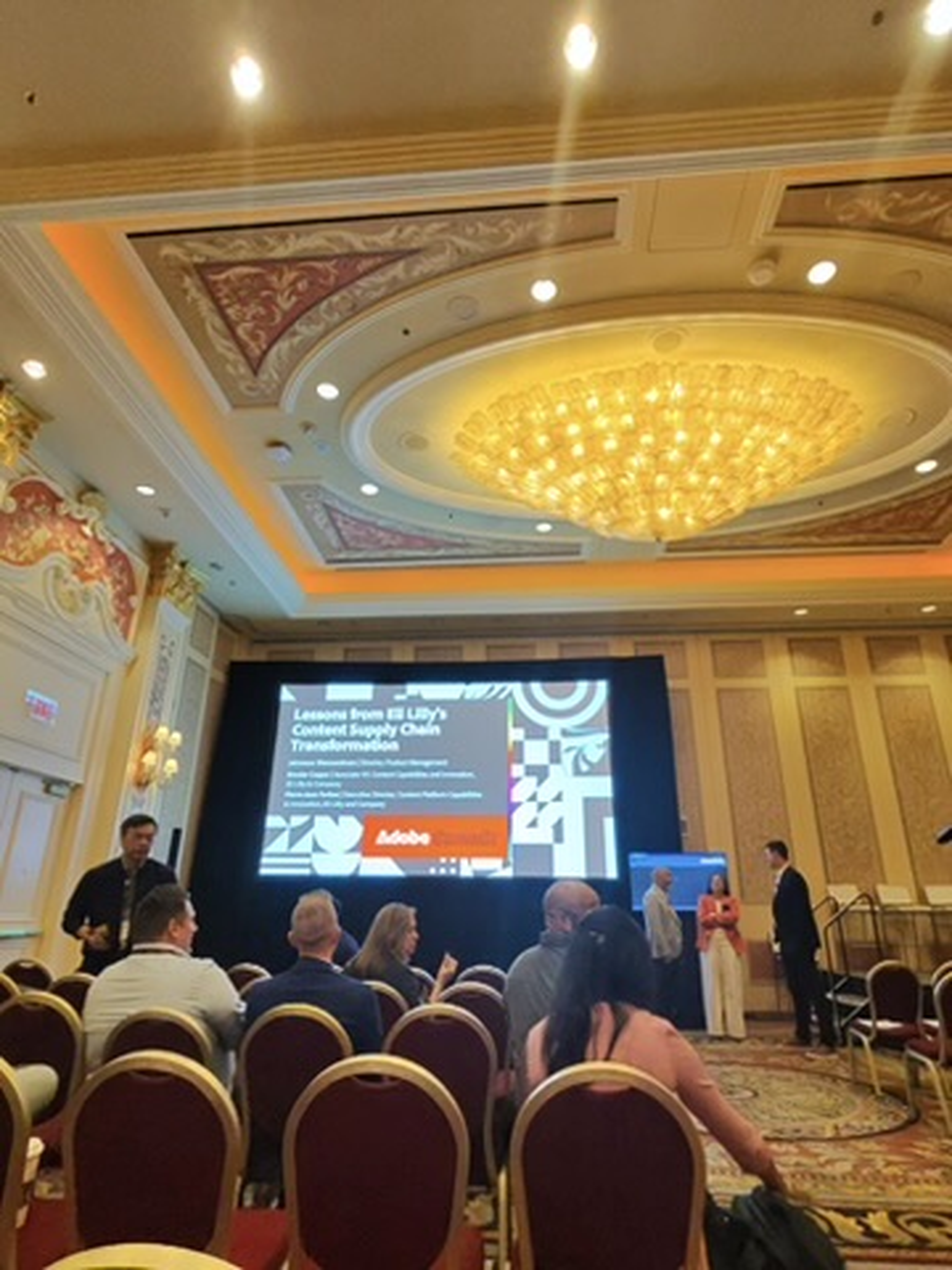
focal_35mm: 13
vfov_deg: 106.2
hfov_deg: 89.9
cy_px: 635
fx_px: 477
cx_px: 476
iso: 300
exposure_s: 1/59.9
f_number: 2.2
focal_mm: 2.24
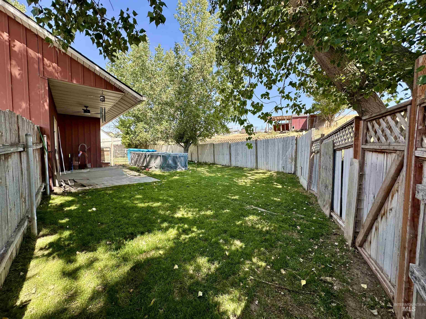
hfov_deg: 102.1
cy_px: 160
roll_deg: -0.9
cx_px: 213
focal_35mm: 14
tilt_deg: -3.3
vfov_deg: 85.7
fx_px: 172
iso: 40
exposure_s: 1/330
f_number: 2.2
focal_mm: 2.22
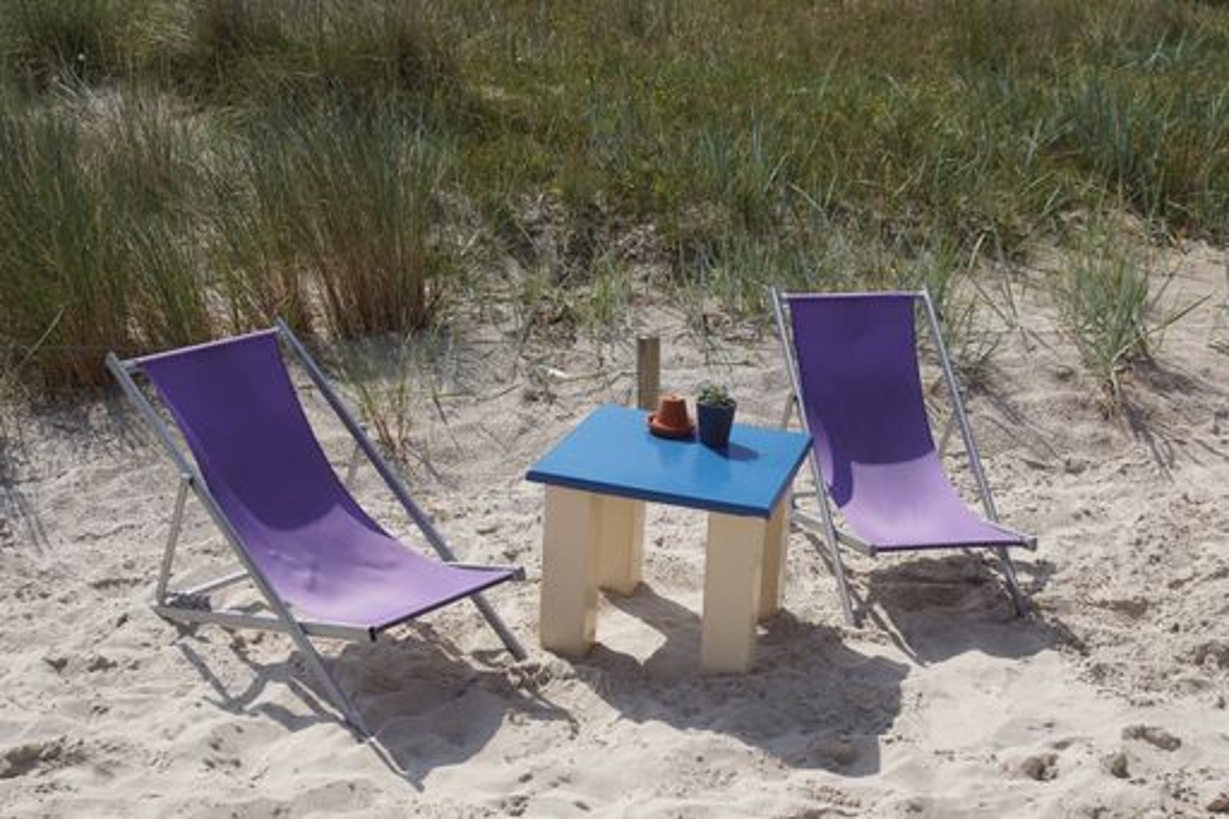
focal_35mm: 42
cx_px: 614
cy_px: 410
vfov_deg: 31.9
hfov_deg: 46.4
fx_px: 1433
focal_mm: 28
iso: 100
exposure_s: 1/400
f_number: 6.3
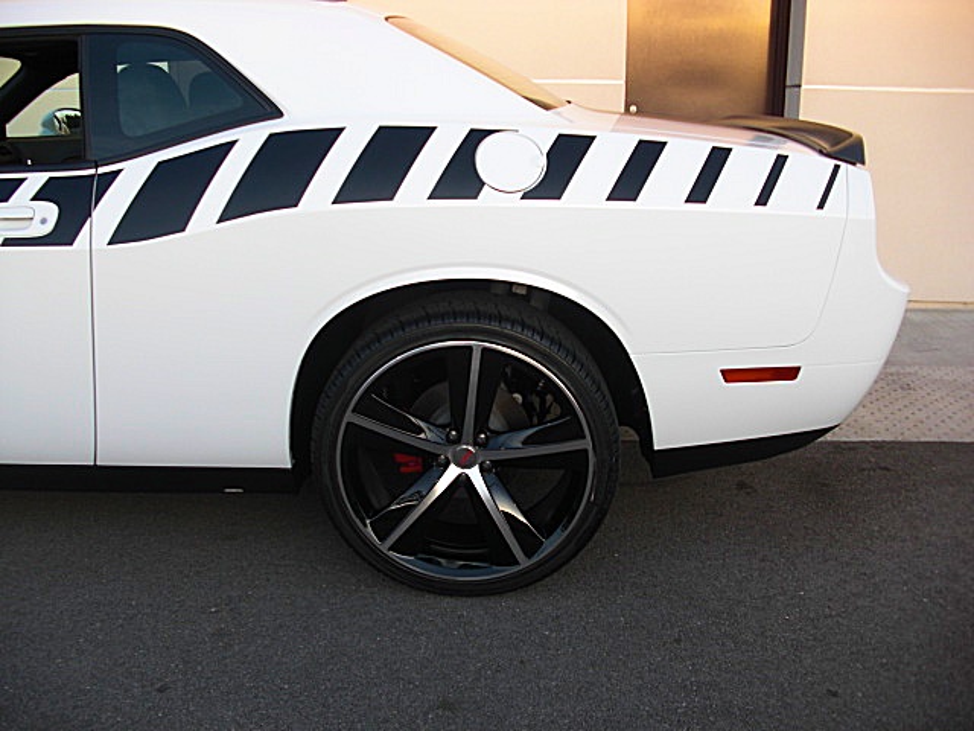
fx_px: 1013
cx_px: 487
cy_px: 366
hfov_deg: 51.4
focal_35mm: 36
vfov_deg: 39.7
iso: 50
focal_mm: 6.3
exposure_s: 1/100
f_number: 2.8
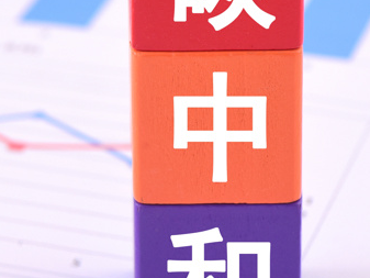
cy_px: 87
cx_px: -1
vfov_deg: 5.5
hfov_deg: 7.3
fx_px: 2887
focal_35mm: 270
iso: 400
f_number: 10
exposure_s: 1/160
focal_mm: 105
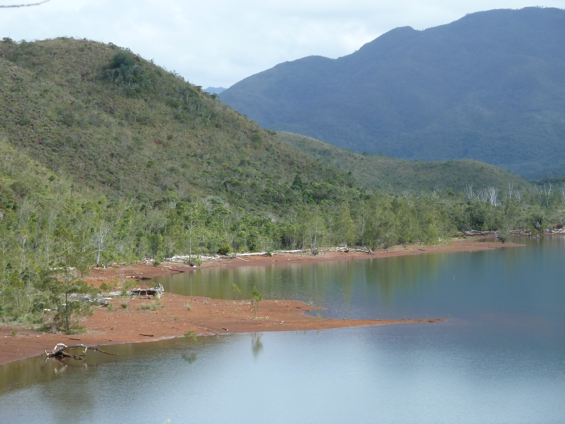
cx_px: 282
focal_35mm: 119
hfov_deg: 16.6
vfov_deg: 12.5
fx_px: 1942
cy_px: 212
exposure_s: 1/200
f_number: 4.4
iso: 80
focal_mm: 19.5
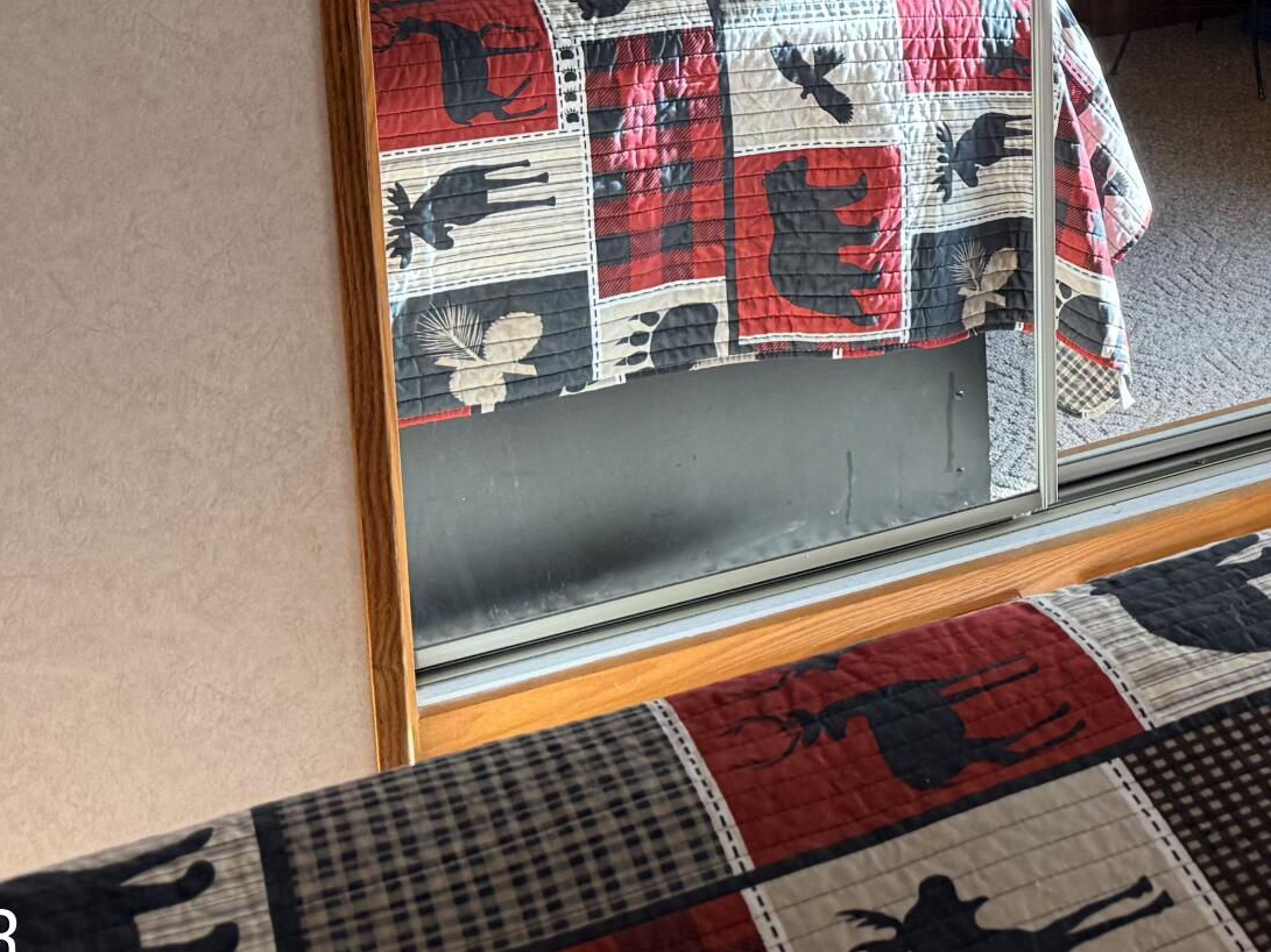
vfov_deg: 20.5
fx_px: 2423
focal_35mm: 66
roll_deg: -1.6
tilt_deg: -10.1
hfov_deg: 26.4
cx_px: 1495
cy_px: -253
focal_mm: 6.76
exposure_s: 1/120
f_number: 1.78
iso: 125
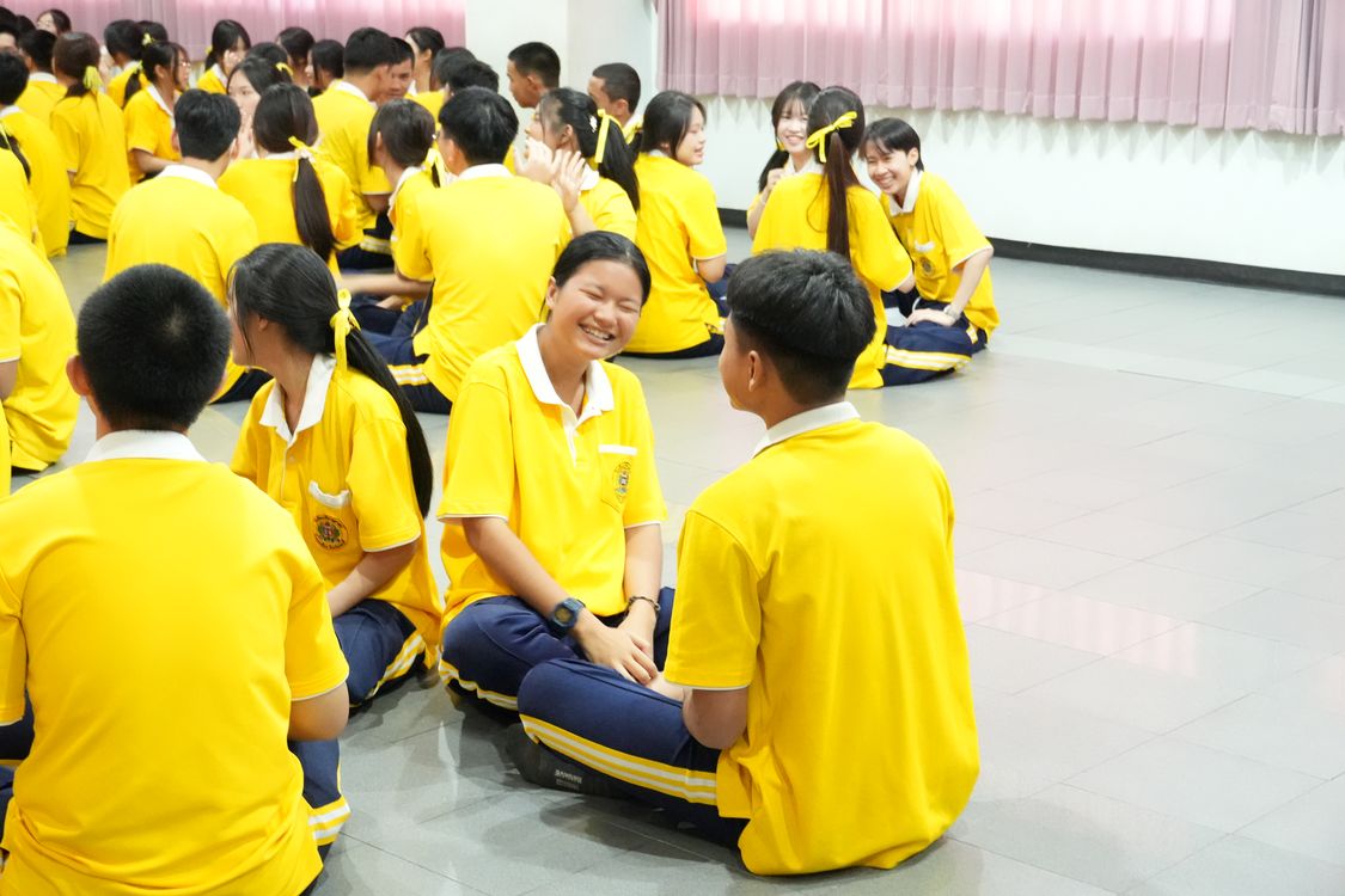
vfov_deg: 22.6
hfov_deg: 33.4
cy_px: 448
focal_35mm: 60
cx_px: 672
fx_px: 2241
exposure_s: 1/60
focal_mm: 40
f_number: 5.6
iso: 8000
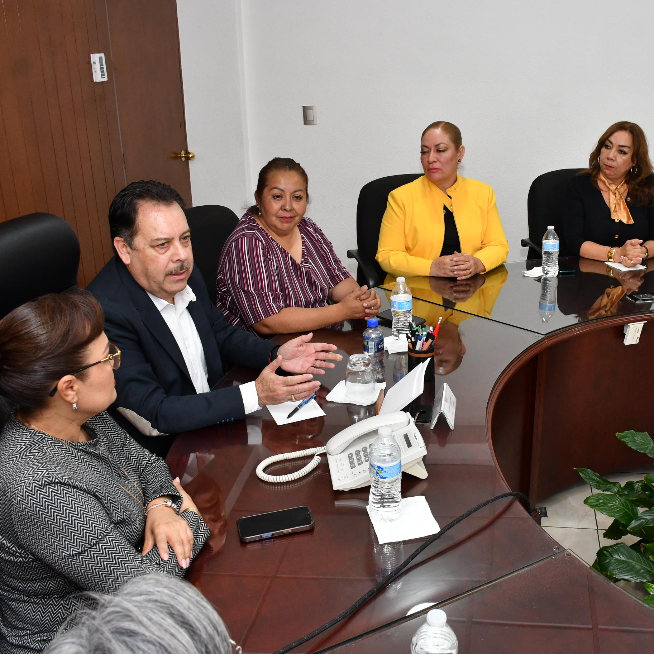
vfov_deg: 47.2
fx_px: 748
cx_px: 449
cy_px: 323
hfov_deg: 46.3
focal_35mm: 35
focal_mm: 18
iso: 1000
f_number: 5.6
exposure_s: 1/100
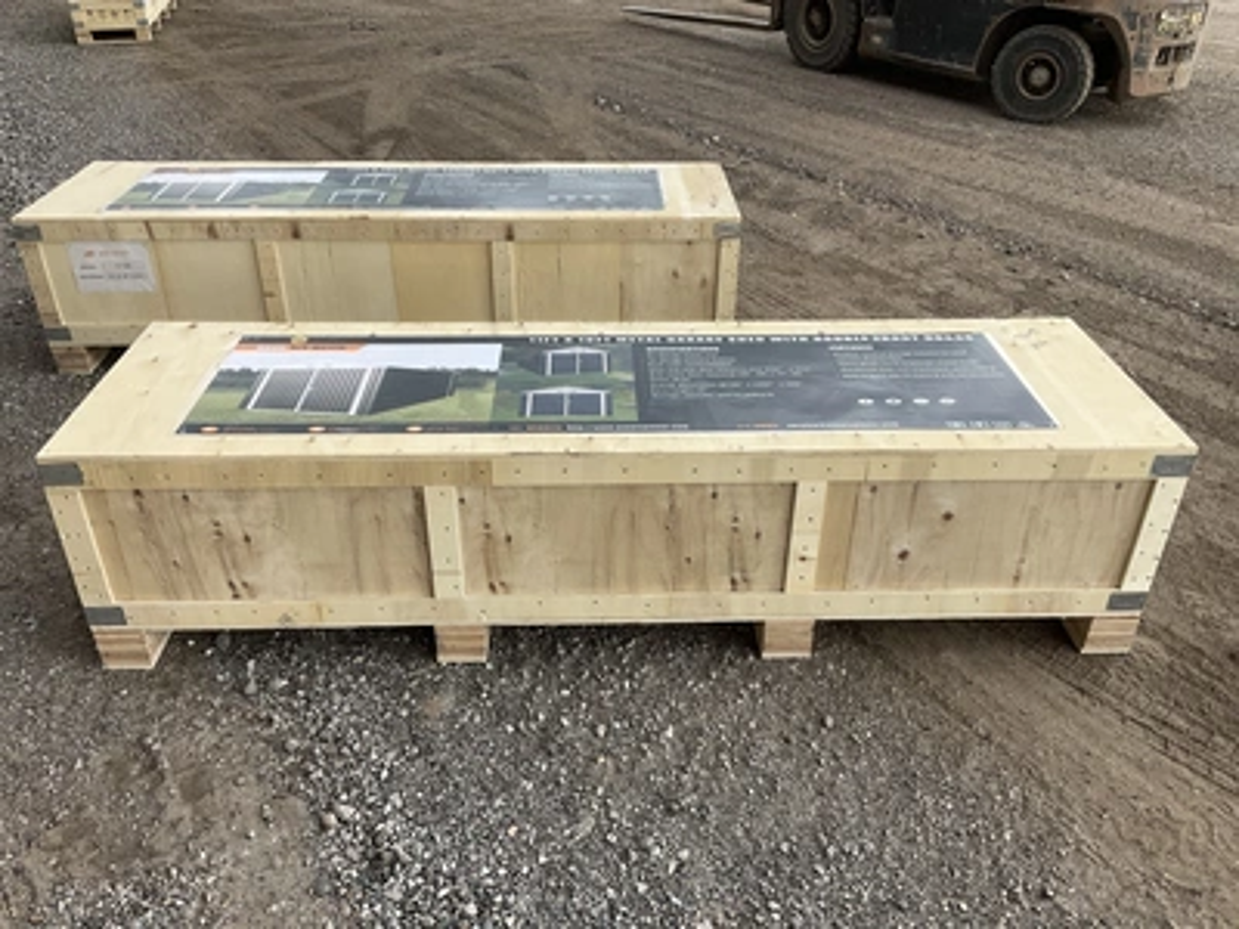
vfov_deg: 48.2
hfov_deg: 61.7
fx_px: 1038
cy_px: 464
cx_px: 620
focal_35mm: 29
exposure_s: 1/529
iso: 25
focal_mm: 3
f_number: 1.8
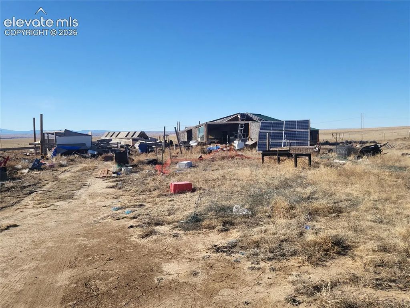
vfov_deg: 53.1
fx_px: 308
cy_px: 154
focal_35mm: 26
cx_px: 205
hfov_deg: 67.3
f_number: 1.8
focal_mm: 4.25
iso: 50
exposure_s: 1/2565
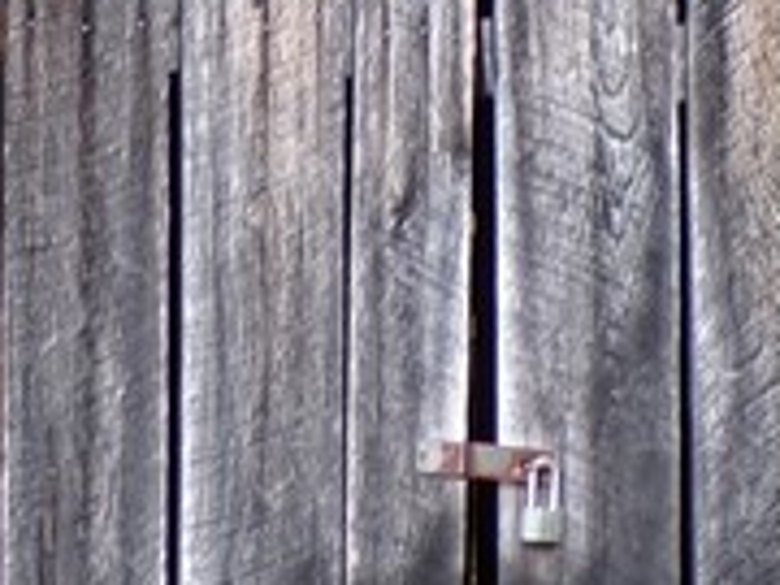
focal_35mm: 370
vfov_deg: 4.0
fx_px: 8337
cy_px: 563
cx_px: 663
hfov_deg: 5.4
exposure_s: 1/100
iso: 128
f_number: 3.8
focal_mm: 11.6
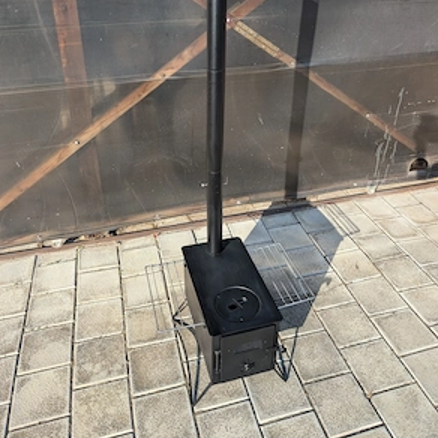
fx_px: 415
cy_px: 148
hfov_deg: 55.6
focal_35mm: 29
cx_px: 220
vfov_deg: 54.6
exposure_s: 1/322
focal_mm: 6.9
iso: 20
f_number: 1.68
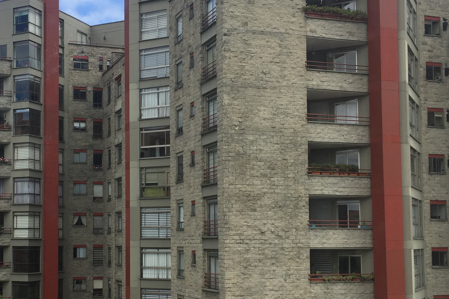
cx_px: 151
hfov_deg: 35.3
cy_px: 192
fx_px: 698
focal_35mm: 56
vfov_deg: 24.1
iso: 32
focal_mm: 4.15
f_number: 2.2
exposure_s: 1/1276
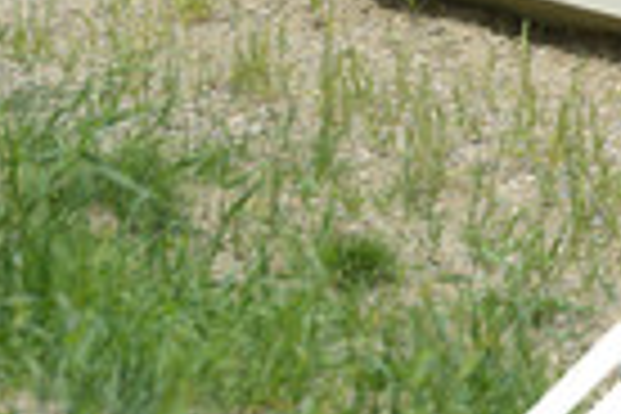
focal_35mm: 567
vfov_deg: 2.4
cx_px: 878
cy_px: 43
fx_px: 9780
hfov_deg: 3.6
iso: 220
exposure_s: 1/640
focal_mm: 195
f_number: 6.3
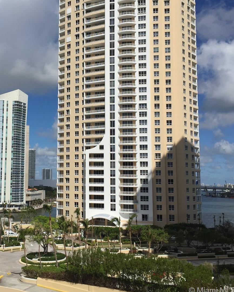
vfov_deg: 43.8
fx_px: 363
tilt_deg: +7.2
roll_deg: -0.3
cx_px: 60
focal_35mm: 42
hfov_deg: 35.0
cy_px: 134
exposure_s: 1/5650
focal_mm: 4.15
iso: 32
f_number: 2.2
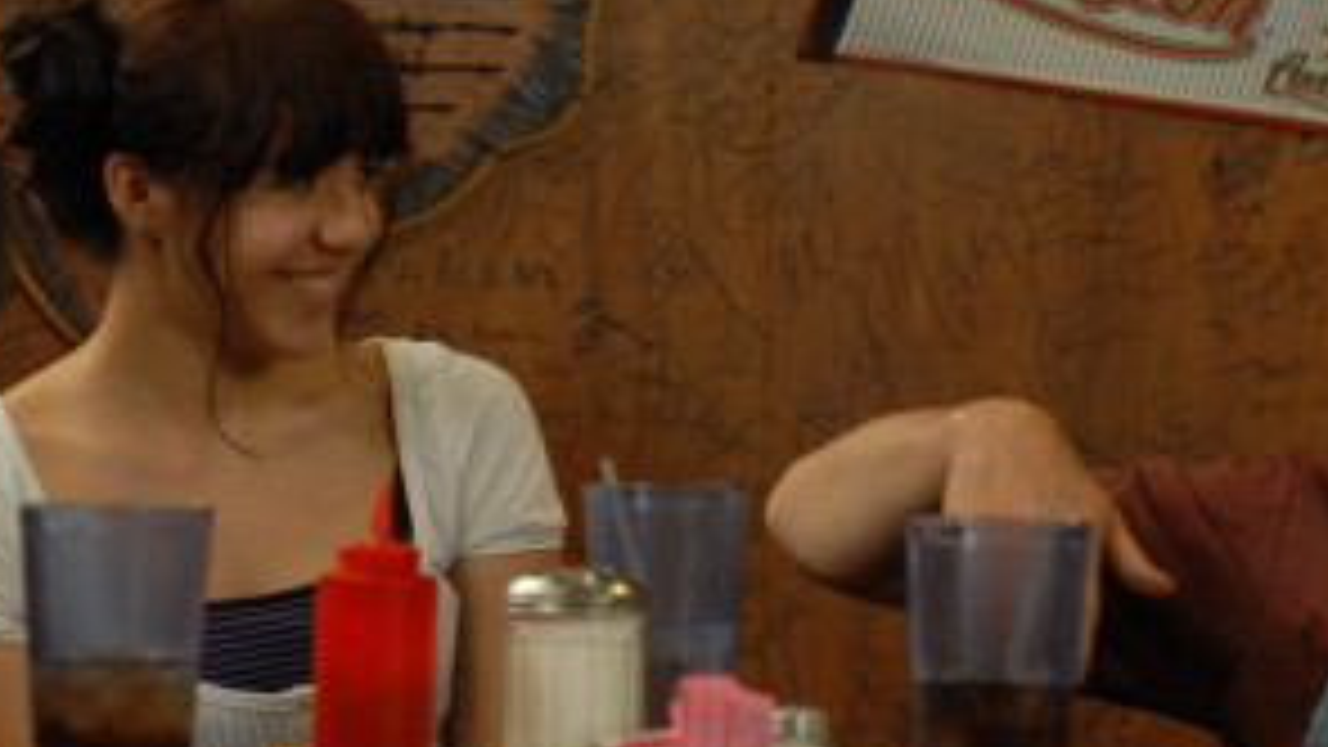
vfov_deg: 7.6
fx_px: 5635
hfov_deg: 13.4
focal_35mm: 160
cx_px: 779
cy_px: 425
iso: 400
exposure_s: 1/60
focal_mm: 50
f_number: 3.2
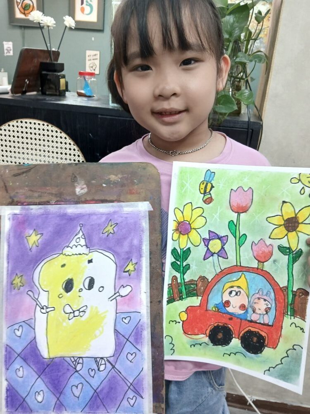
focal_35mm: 26
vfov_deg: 67.3
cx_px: 155
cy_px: 207
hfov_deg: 53.1
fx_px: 310
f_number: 1.8
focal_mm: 3.98
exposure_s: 1/50
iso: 200
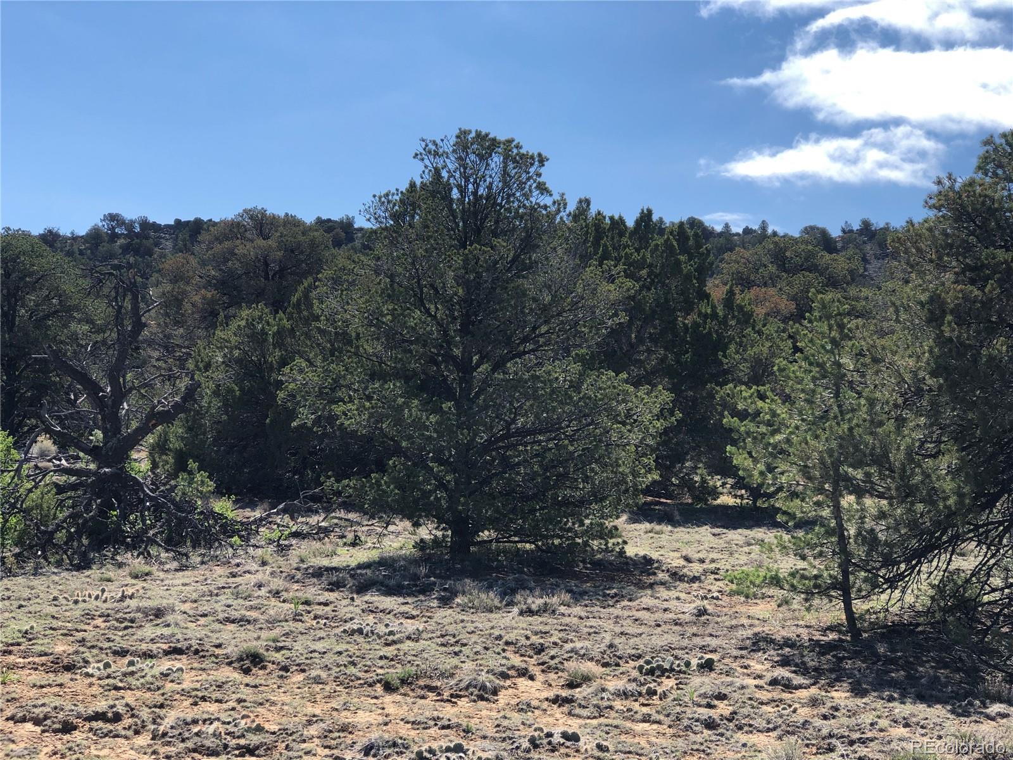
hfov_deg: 33.8
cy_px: 380
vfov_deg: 25.7
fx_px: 1668
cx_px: 506
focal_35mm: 57
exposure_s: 1/750
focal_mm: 6.6
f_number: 2.8
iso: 20
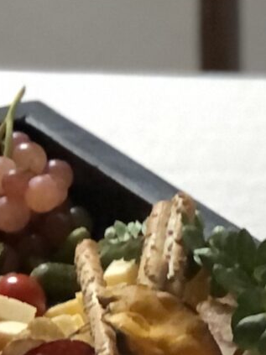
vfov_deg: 5.7
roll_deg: +3.0
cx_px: 305
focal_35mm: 345
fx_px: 3537
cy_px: 222
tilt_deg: -22.6
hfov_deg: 4.3
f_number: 2.8
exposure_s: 1/33
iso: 400
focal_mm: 6.6
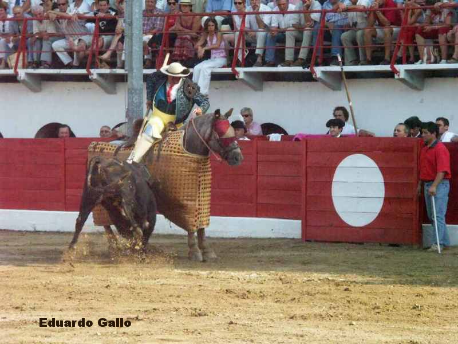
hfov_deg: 10.5
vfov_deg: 7.9
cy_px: 172
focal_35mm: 188
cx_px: 229
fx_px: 2487
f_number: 5
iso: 400
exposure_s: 1/1000
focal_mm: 47.65
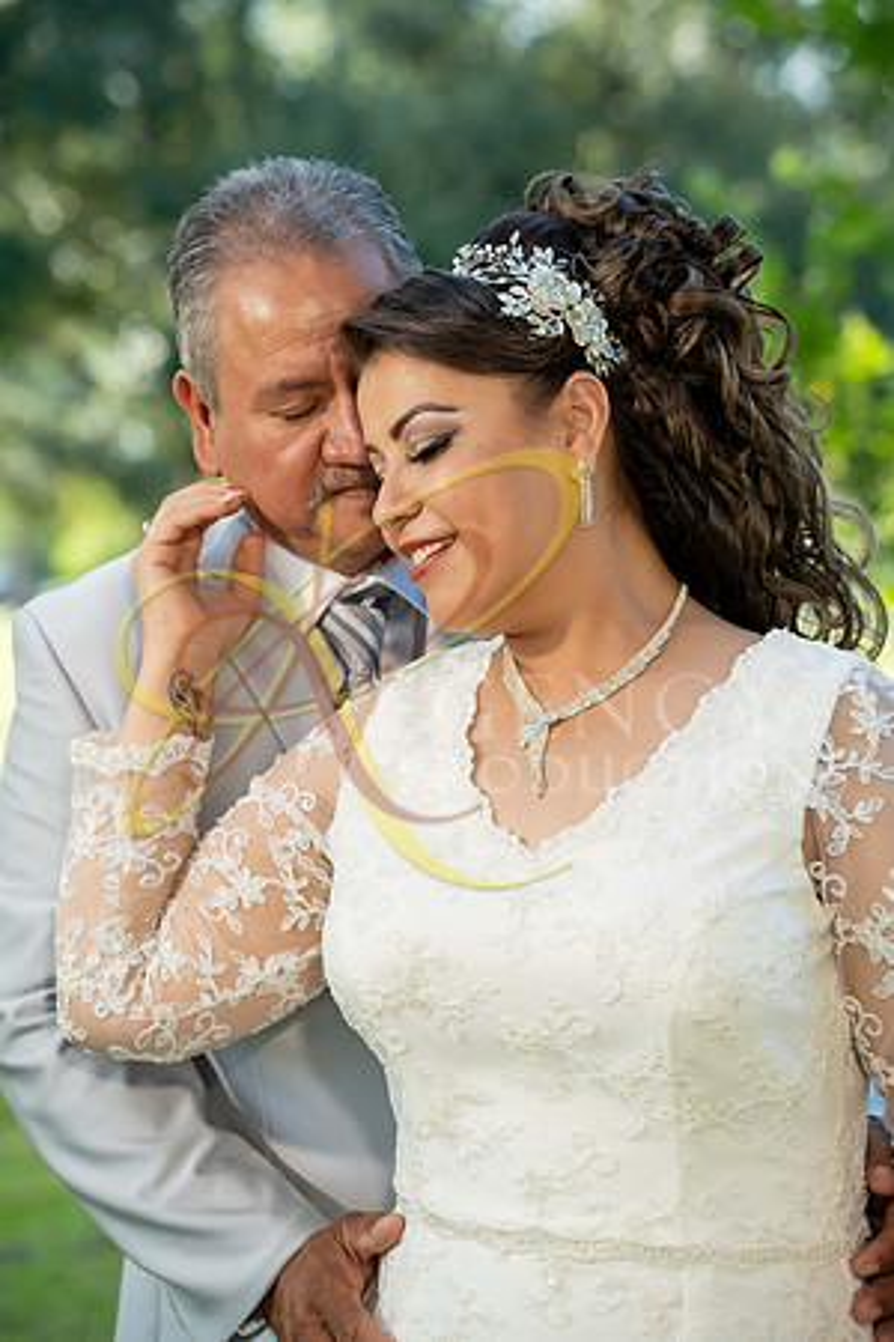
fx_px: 3315
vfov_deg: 22.9
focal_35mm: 89
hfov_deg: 15.4
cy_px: 671
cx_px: 447
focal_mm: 89
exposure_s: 1/500
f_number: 4
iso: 500
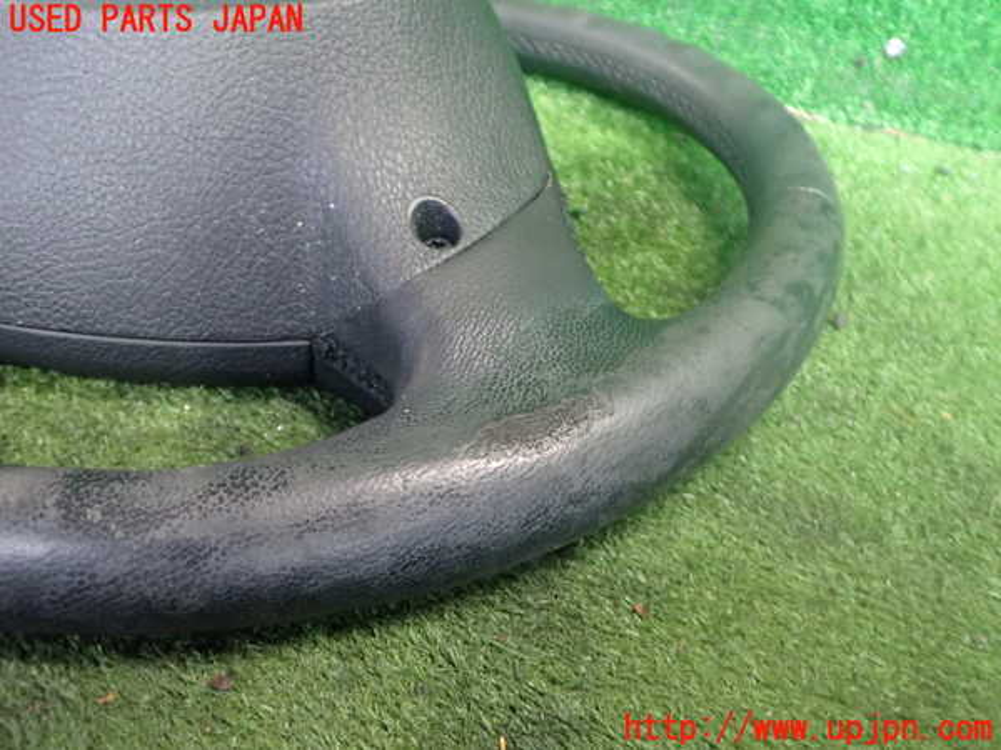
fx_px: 868
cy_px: 375
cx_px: 500
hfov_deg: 60.0
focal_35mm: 30
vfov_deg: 46.8
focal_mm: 5.4
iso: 800
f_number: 2.3
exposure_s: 1/30
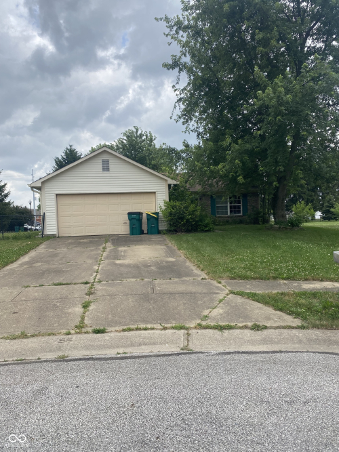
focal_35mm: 26
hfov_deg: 53.0
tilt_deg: -1.8
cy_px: 226
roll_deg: +3.3
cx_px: 170
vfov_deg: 67.3
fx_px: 340
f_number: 1.8
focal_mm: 4.25
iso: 32
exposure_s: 1/2222
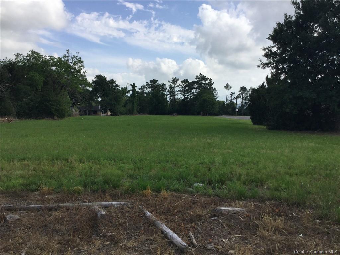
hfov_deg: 58.4
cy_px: 128
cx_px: 170
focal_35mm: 31
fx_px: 304
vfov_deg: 45.4
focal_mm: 3.3
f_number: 2.4
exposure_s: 1/1335
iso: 25
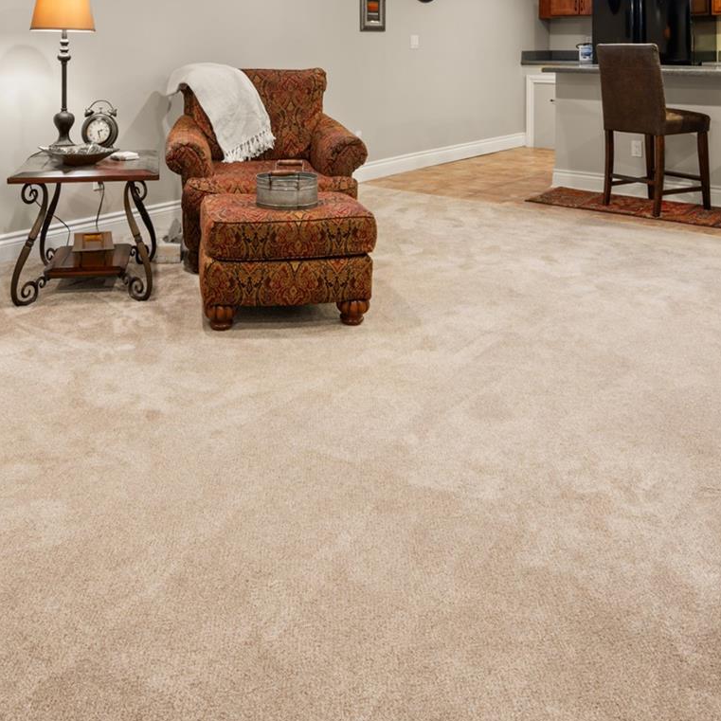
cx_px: 287
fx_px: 754
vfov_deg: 47.0
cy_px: 99
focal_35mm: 32
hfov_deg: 50.8
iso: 100
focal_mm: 14
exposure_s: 2.5
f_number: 11
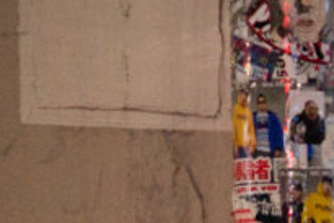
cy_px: 553
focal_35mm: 234
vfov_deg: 5.6
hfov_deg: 7.8
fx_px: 2172
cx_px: 942
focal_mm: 26
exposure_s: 1/125
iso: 6400
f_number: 2.8
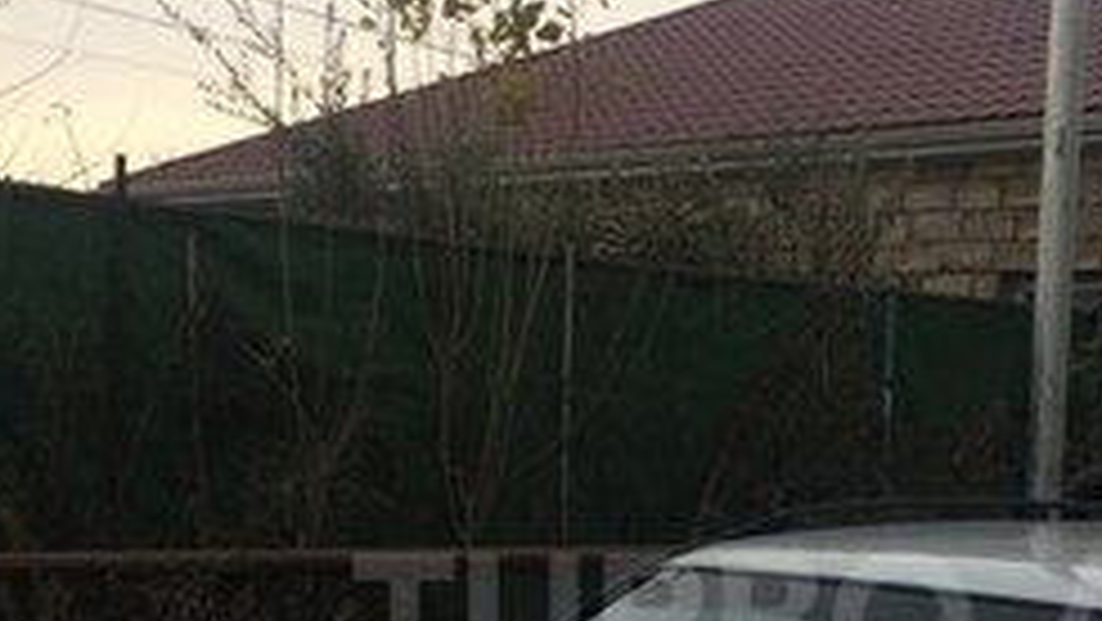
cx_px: 814
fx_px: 1871
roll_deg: -2.0
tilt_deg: -5.8
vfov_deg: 18.4
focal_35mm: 64
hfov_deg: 32.3
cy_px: 621
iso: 32
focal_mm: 4.15
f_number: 2.2
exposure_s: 1/954
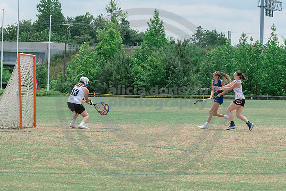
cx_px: 220
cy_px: 95
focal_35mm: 157
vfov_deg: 8.7
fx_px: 1249
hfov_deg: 13.0
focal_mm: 102
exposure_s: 1/1000
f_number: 8
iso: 400
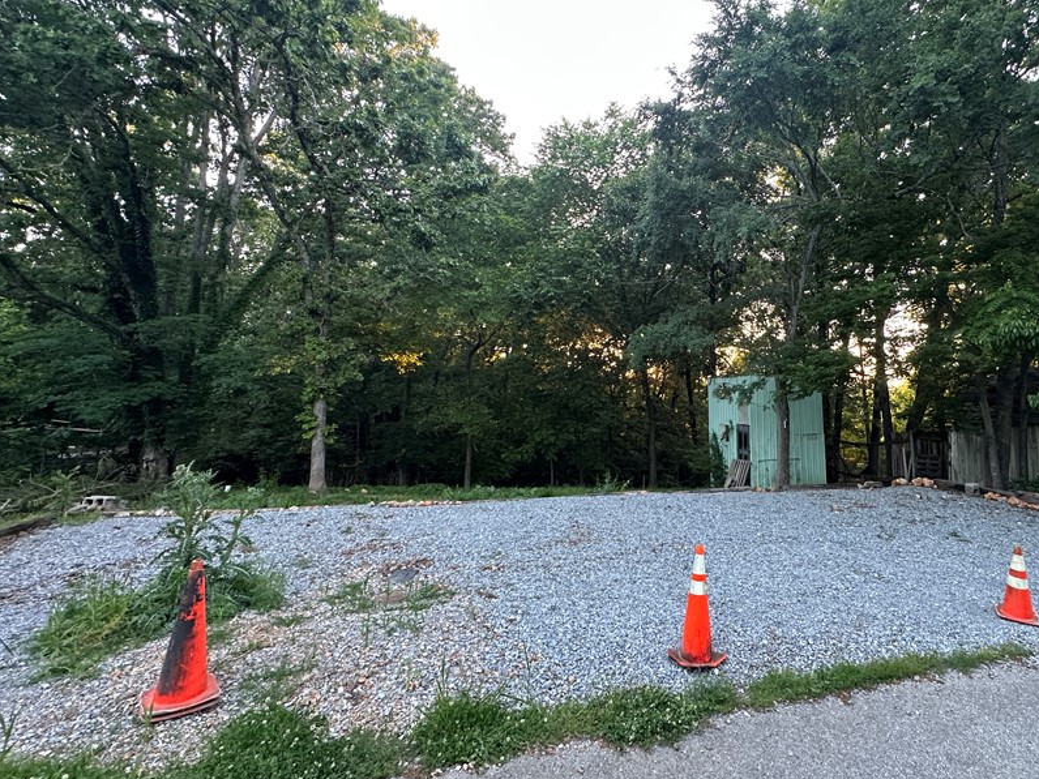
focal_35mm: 18
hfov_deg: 86.1
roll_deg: +0.5
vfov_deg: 71.1
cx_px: 646
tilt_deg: +7.7
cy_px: 324
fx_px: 540
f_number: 2.2
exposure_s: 1/99
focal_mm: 2.22
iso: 250
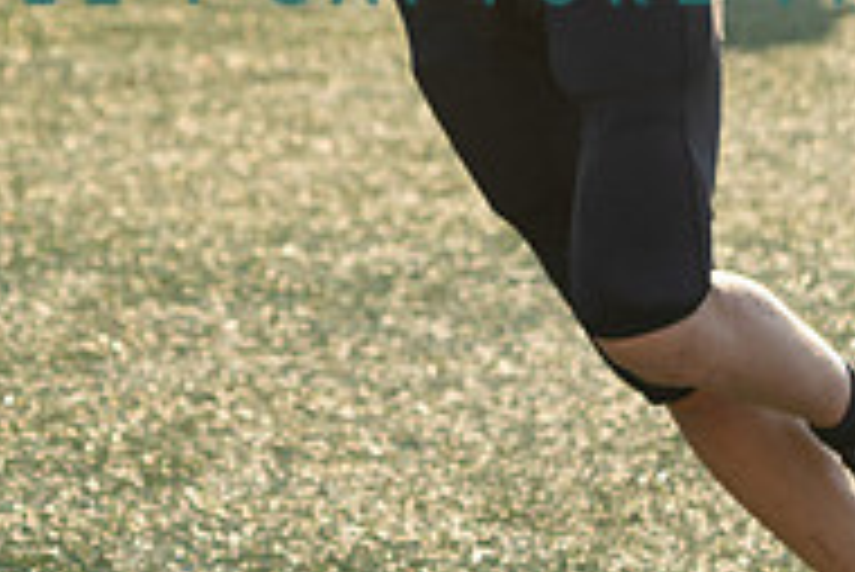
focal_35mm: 305
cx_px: -356
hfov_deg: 6.7
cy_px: -214
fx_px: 7249
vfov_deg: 4.5
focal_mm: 100
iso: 1000
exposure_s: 1/1250
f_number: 5.6
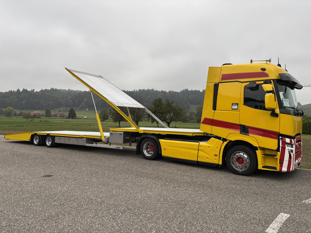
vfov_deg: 53.1
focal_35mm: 26
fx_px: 234
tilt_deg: +0.6
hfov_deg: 67.3
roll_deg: -0.2
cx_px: 156
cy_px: 116
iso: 50
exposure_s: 1/428
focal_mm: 5.96
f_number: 1.6
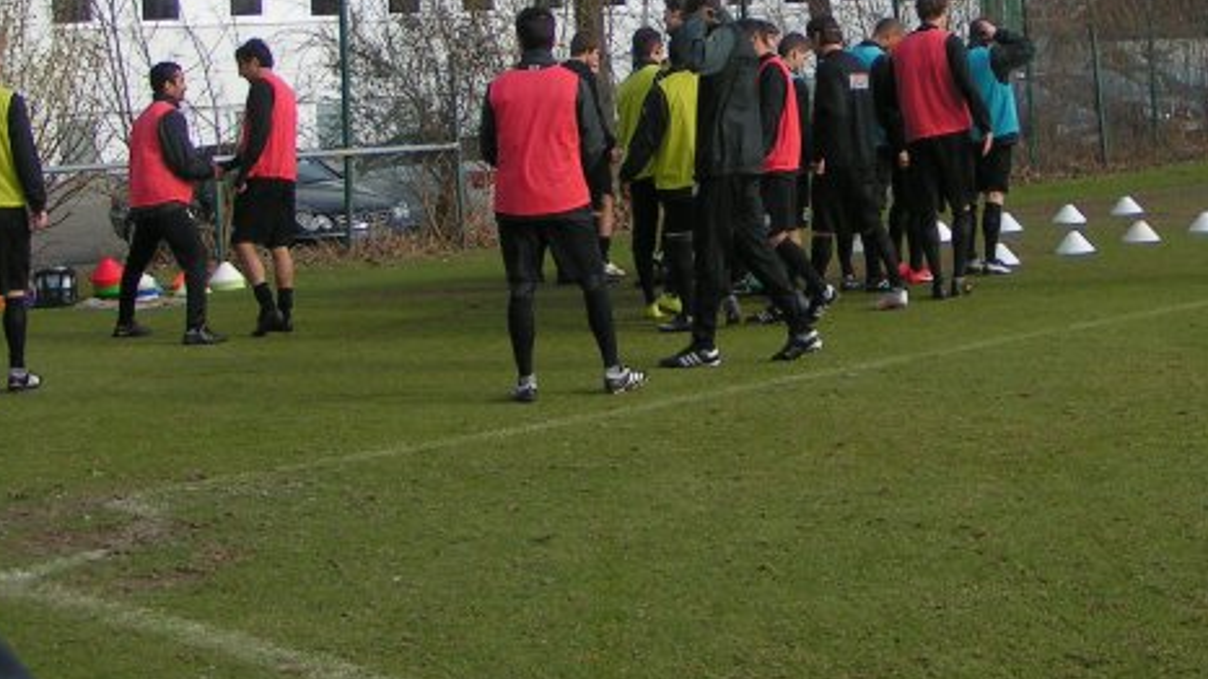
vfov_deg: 16.7
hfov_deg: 29.6
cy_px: 31
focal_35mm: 71
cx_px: 754
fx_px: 2274
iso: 50
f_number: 3.2
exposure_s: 1/1000
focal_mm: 5.8
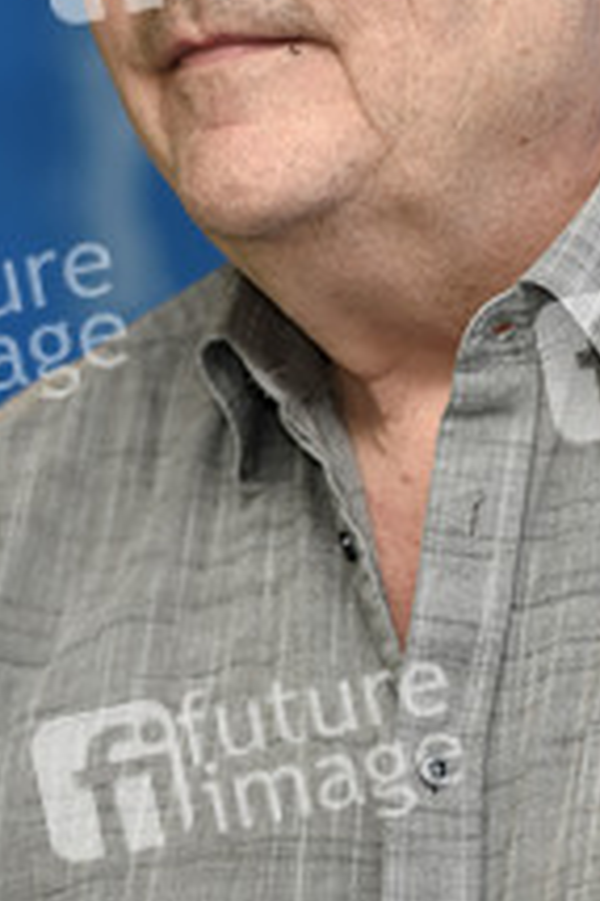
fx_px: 13946
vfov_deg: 3.7
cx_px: 369
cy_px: 134
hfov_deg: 2.5
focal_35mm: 557
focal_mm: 200
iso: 800
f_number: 3.5
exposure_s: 1/320
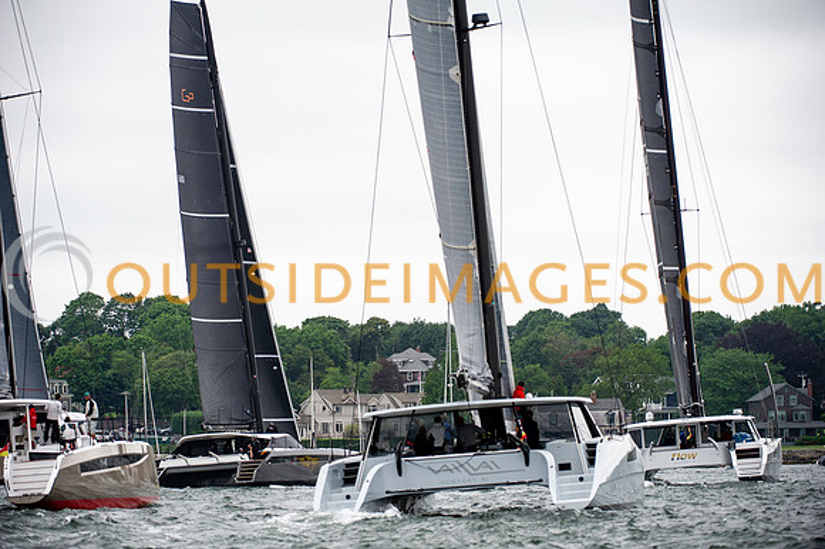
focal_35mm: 200
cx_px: 412
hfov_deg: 10.3
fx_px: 4581
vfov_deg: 6.9
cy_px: 274
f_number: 5.6
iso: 500
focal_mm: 200
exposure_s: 1/1000
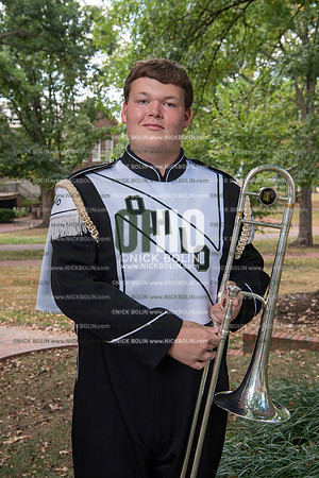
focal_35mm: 50
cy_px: 239
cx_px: 160
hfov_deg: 27.0
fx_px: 665
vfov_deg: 39.6
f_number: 8
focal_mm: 50
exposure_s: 1/100
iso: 500
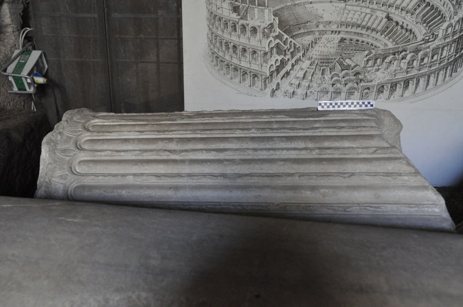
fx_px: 501
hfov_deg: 49.6
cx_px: 232
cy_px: 154
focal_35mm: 39
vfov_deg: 34.1
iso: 2500
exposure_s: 1/100
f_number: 4.5
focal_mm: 26
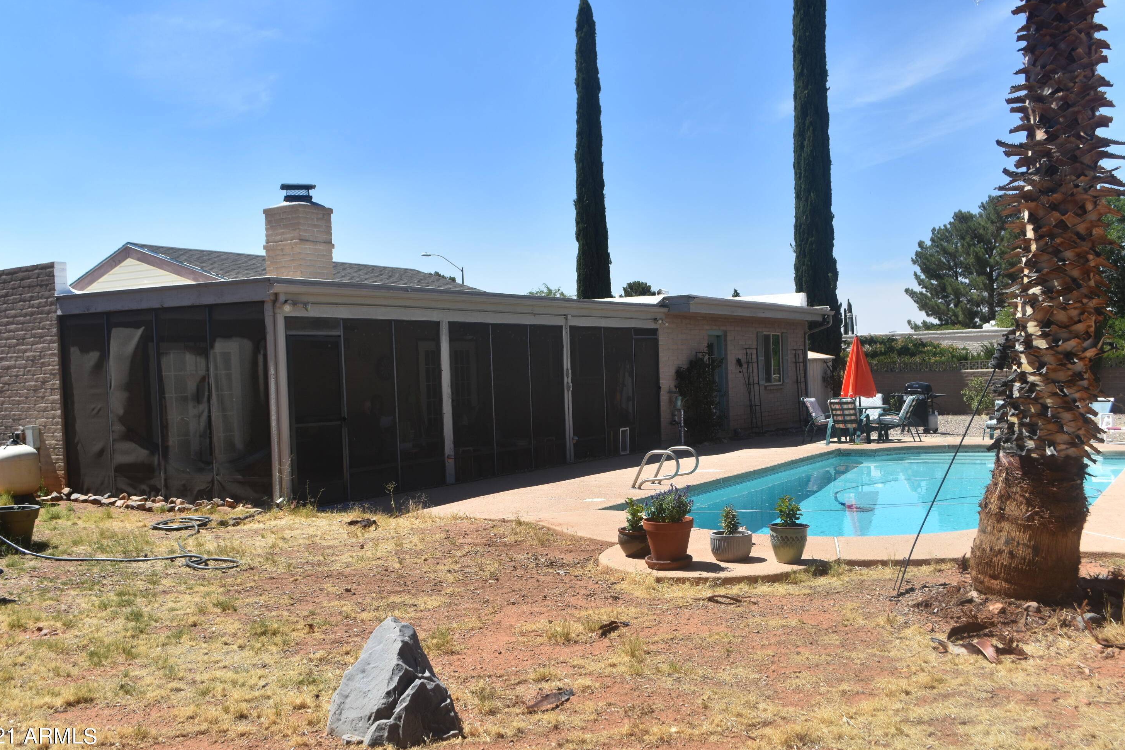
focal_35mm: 34
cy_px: 379
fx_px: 1062
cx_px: 547
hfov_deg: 55.8
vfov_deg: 38.9
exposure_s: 1/500
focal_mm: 22
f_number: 8
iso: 160
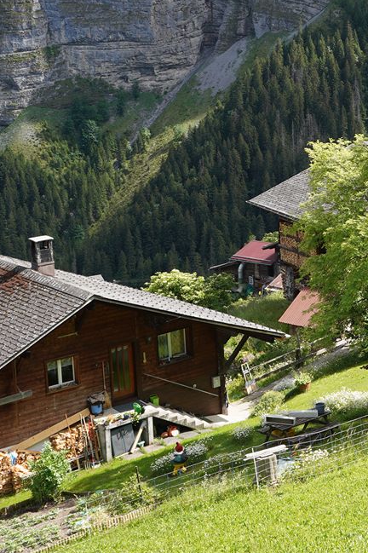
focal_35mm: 74
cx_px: 443
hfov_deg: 17.5
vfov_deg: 27.0
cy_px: 142
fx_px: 1136
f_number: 8
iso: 100
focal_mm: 24
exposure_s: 1/100
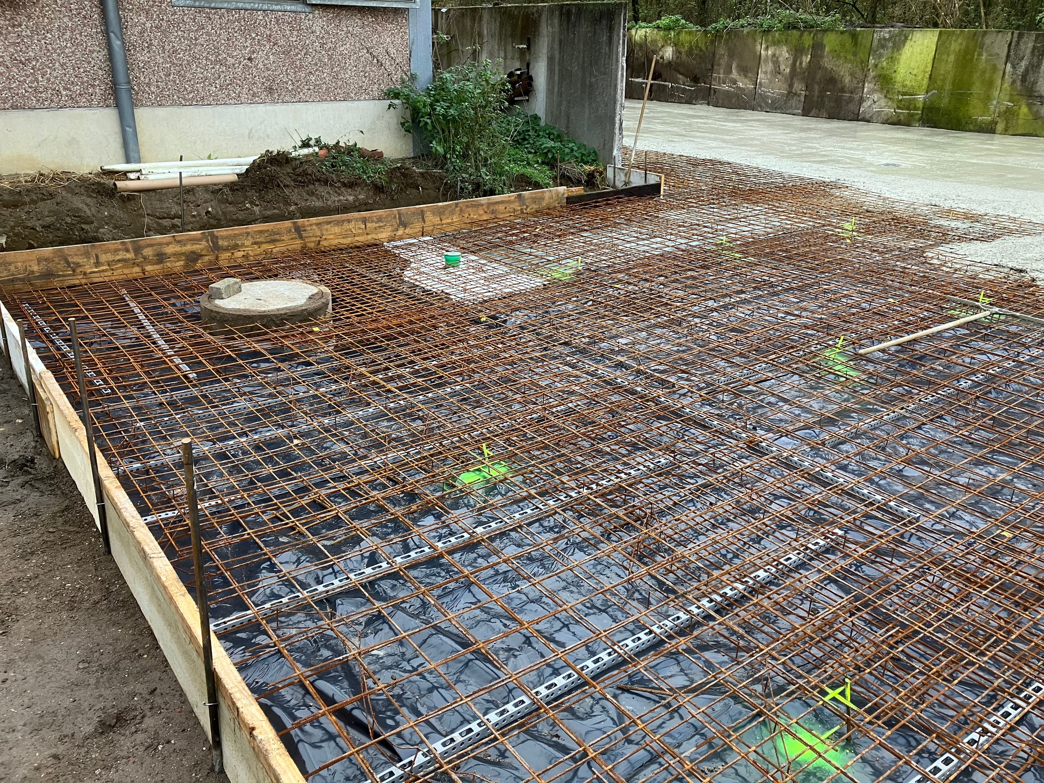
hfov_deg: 63.4
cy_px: 392
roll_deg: -1.6
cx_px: 522
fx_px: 844
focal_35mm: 28
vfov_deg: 49.7
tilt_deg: -21.8
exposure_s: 1/60
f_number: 1.8
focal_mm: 3.99
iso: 100
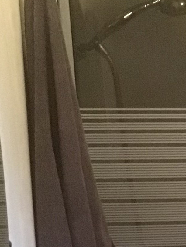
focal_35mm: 124
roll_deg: +0.3
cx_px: 331
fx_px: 888
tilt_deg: -15.2
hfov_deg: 11.2
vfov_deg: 14.9
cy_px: 350
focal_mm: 3.3
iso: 250
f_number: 2.4
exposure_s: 1/17
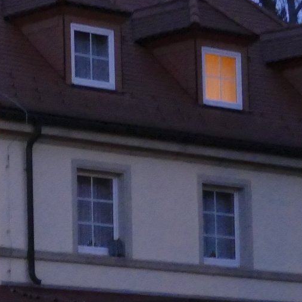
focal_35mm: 234
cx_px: -114
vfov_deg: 7.5
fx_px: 2310
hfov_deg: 7.4
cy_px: 288
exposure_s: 1/5
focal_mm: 18.6
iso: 2000
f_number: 4.1
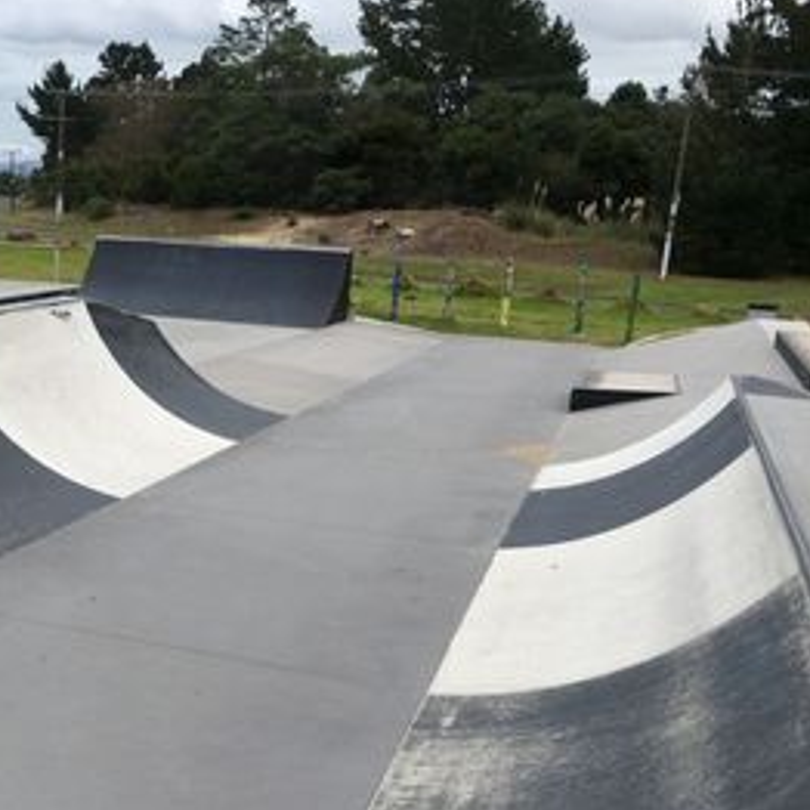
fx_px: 1244
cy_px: 535
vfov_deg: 35.7
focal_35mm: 47
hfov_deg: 34.5
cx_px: 121
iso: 25
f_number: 2.2
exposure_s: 1/686
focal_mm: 4.15
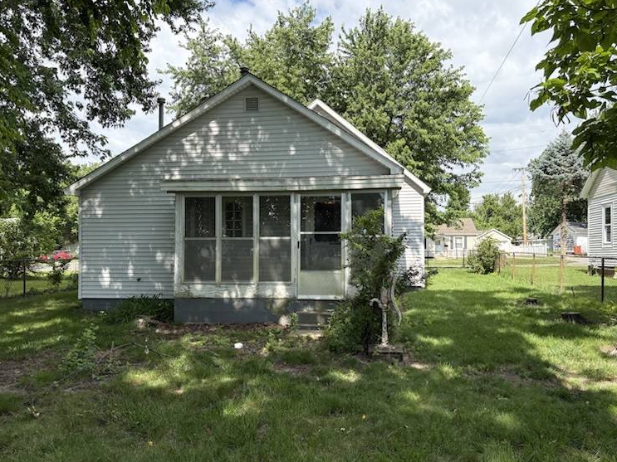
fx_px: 499
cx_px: 308
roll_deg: +0.5
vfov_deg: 49.7
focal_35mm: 28
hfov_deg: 63.5
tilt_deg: +1.3
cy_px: 239
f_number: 1.6
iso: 64
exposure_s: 1/1517
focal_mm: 5.96
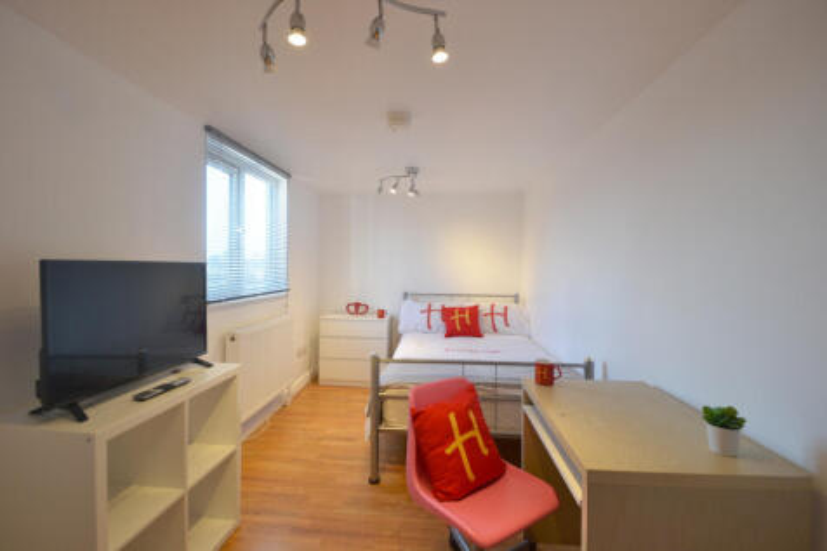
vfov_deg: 77.3
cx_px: 414
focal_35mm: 15
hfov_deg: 100.4
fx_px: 344
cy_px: 276
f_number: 4.5
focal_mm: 10
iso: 400
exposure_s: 1/100
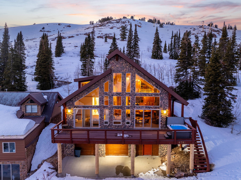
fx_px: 167
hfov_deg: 71.6
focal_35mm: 24
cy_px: 90
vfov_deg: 56.8
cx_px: 120
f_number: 4
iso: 100
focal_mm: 12.29
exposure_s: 1/13
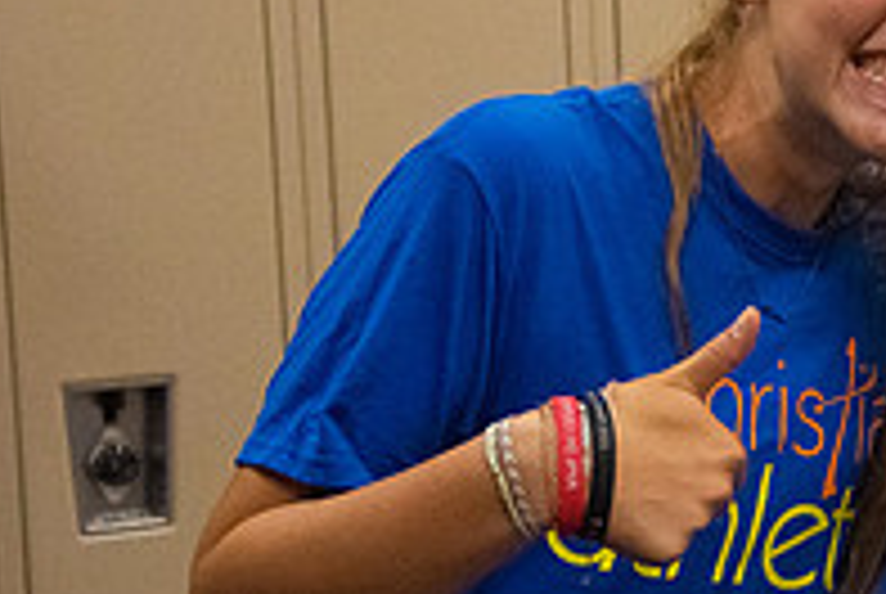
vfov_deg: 9.8
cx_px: 1088
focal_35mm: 141
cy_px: 380
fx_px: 3475
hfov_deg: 14.1
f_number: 5
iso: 6400
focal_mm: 48
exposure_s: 1/400
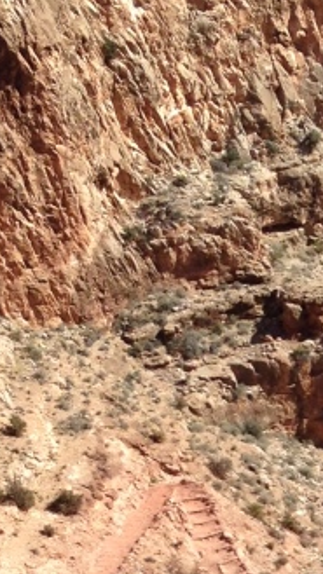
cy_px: 765
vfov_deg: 13.8
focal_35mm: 149
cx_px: 592
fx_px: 2269
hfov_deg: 7.9
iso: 50
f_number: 2.4
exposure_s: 1/1506
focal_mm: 4.12
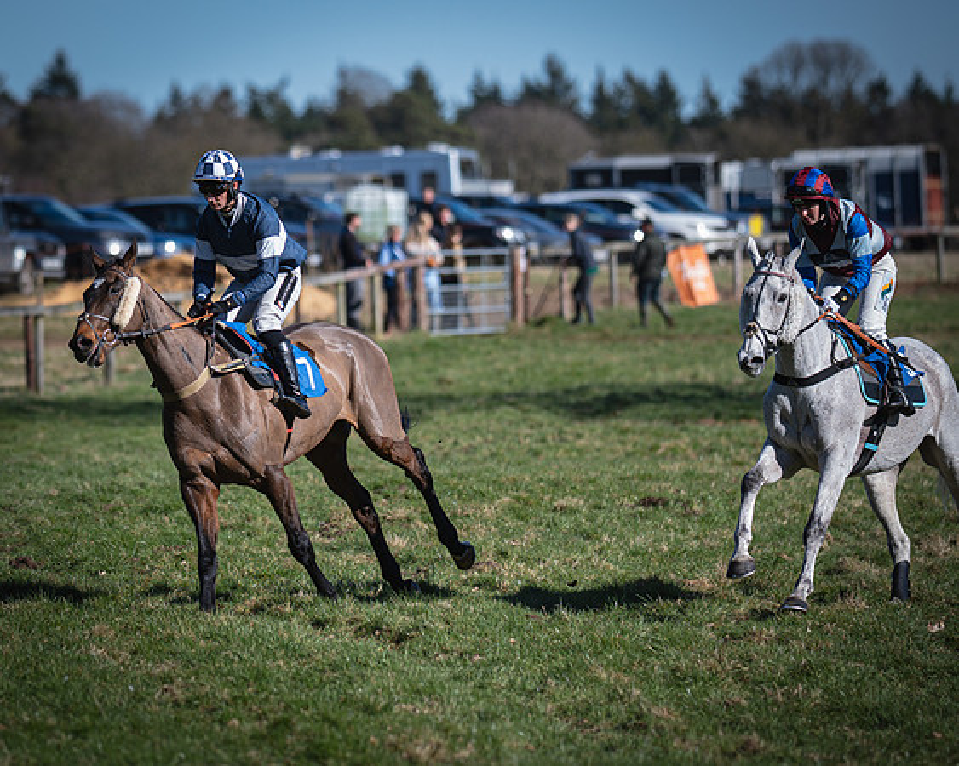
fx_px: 7802
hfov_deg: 7.0
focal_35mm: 275
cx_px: 264
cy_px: 370
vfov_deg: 5.6
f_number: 1.8
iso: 50
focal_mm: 135
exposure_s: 1/2500
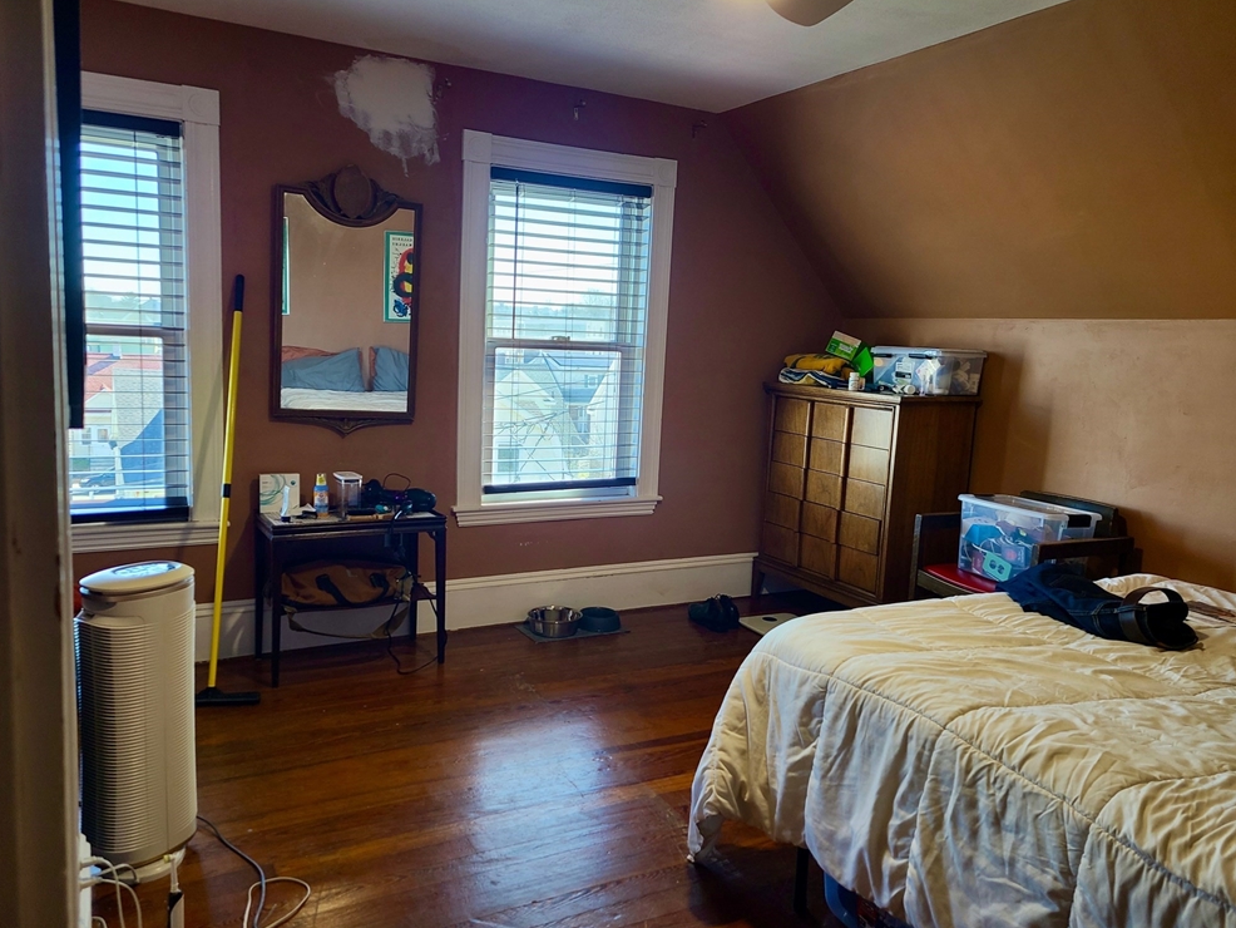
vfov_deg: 51.4
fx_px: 964
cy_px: 453
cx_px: 598
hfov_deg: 65.3
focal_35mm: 27
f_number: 1.8
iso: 50
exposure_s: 1/60
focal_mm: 5.4
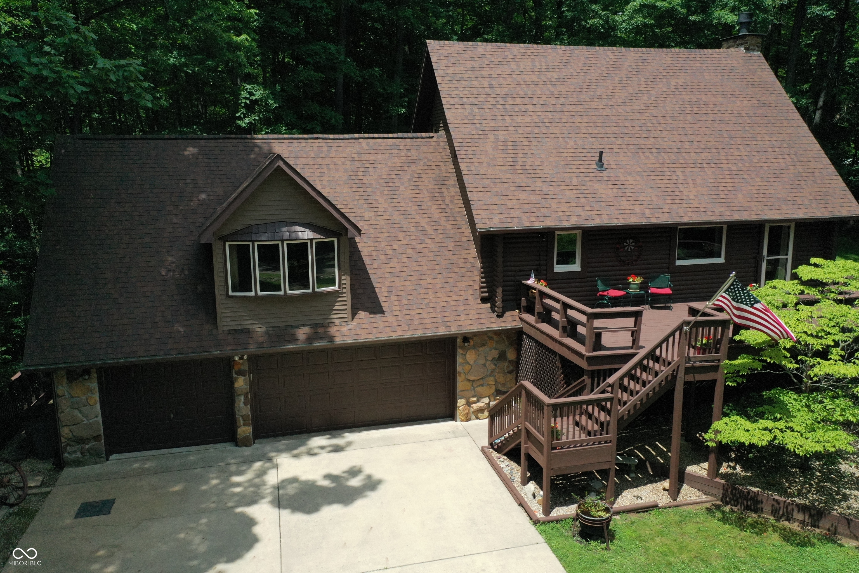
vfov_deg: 46.4
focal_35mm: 28
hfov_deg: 65.5
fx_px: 668
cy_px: 286
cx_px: 430
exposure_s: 1/8000
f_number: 3.2
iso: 800
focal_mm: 10.26
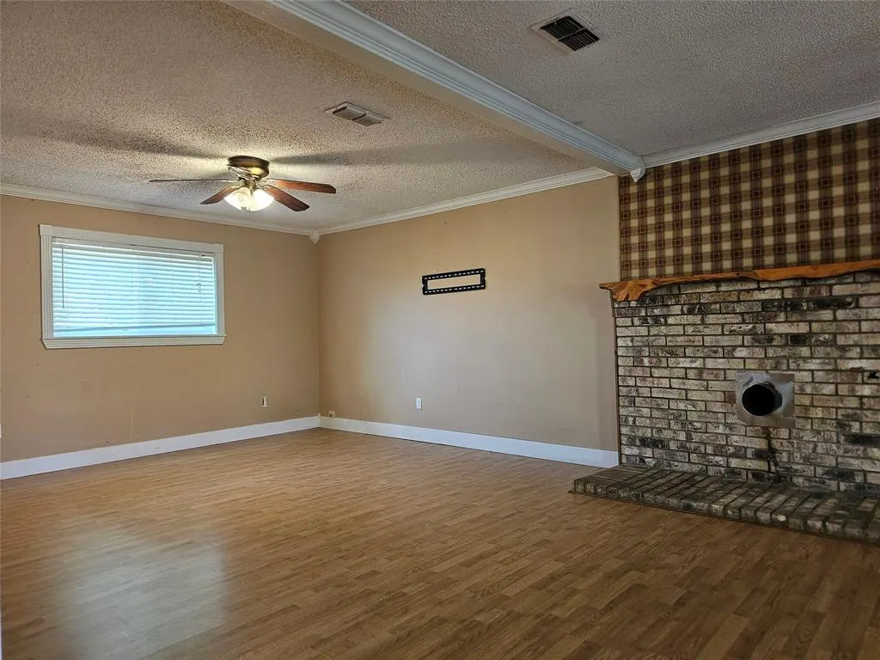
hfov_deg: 73.9
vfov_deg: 58.9
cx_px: 440
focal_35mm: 23
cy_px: 330
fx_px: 585
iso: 640
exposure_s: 1/120
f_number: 1.7
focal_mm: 6.3
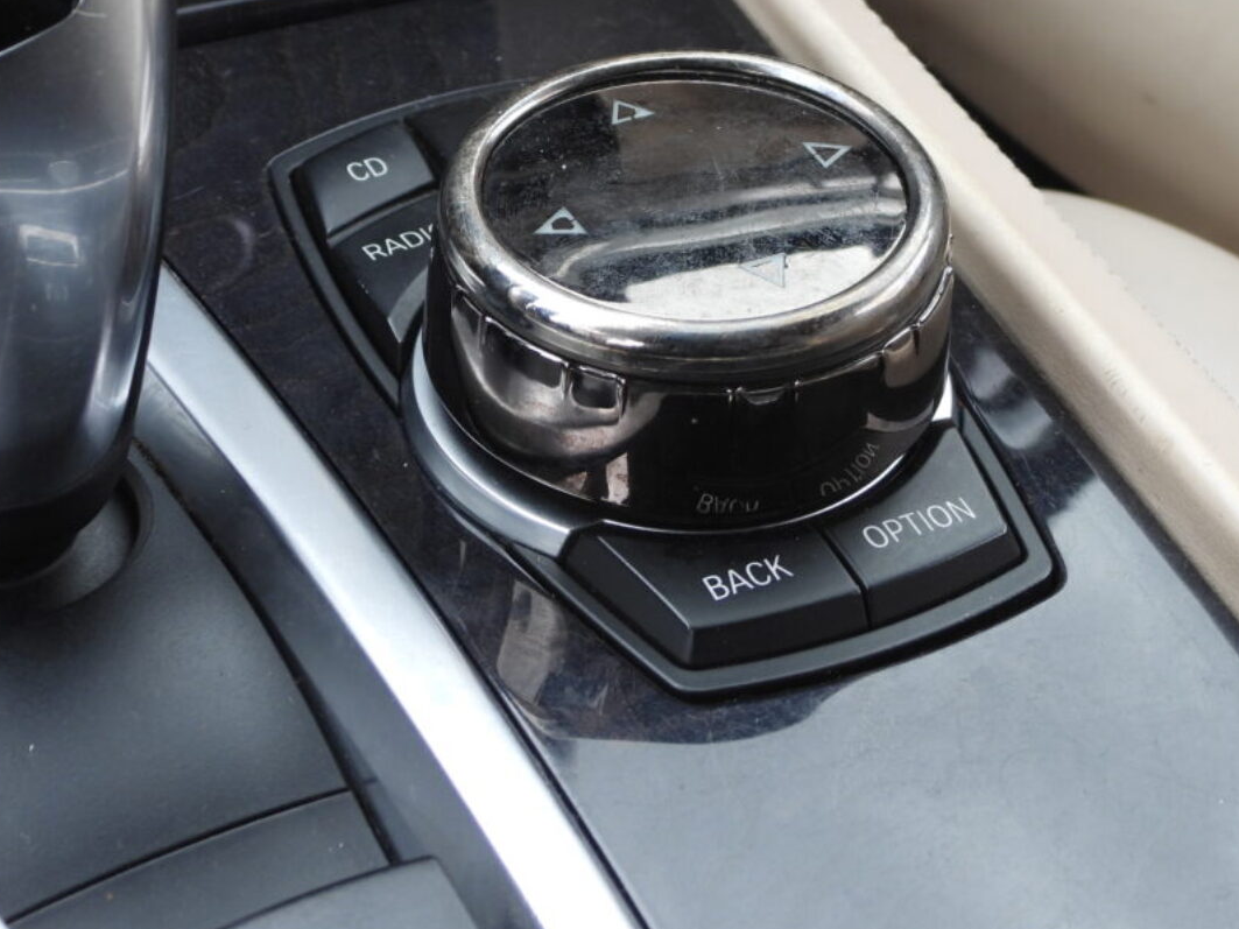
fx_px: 3507
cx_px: 692
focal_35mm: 98
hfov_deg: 20.0
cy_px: 248
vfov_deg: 15.0
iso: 100
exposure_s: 1/125
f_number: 3.5
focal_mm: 11.7
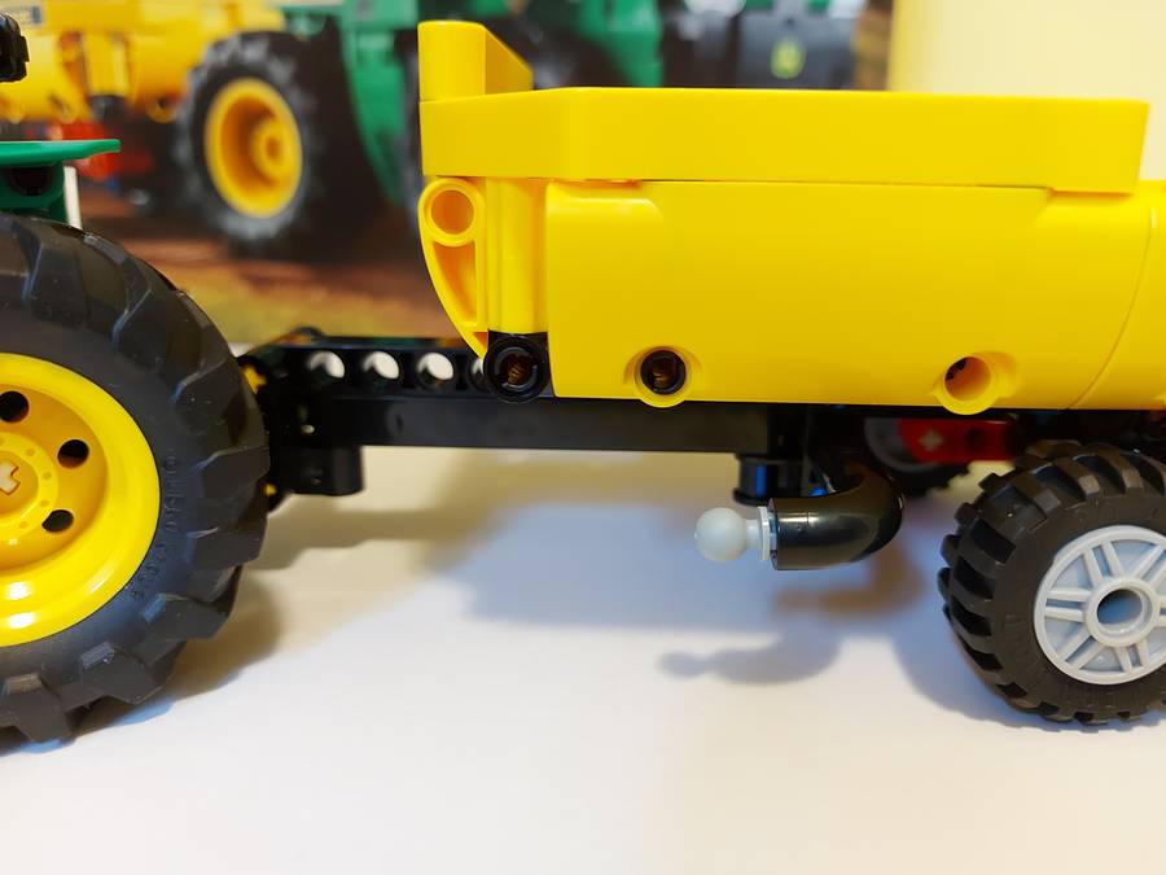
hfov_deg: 71.6
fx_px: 808
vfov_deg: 56.8
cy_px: 438
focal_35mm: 24
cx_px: 583
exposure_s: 1/25
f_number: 1.8
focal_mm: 5.23
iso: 320
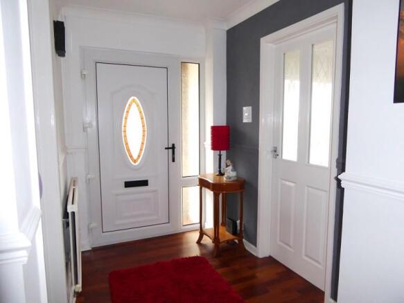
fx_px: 280
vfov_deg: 56.8
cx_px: 202
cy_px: 152
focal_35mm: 24
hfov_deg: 71.6
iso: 250
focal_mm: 4.3
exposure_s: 1/60
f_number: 3.5
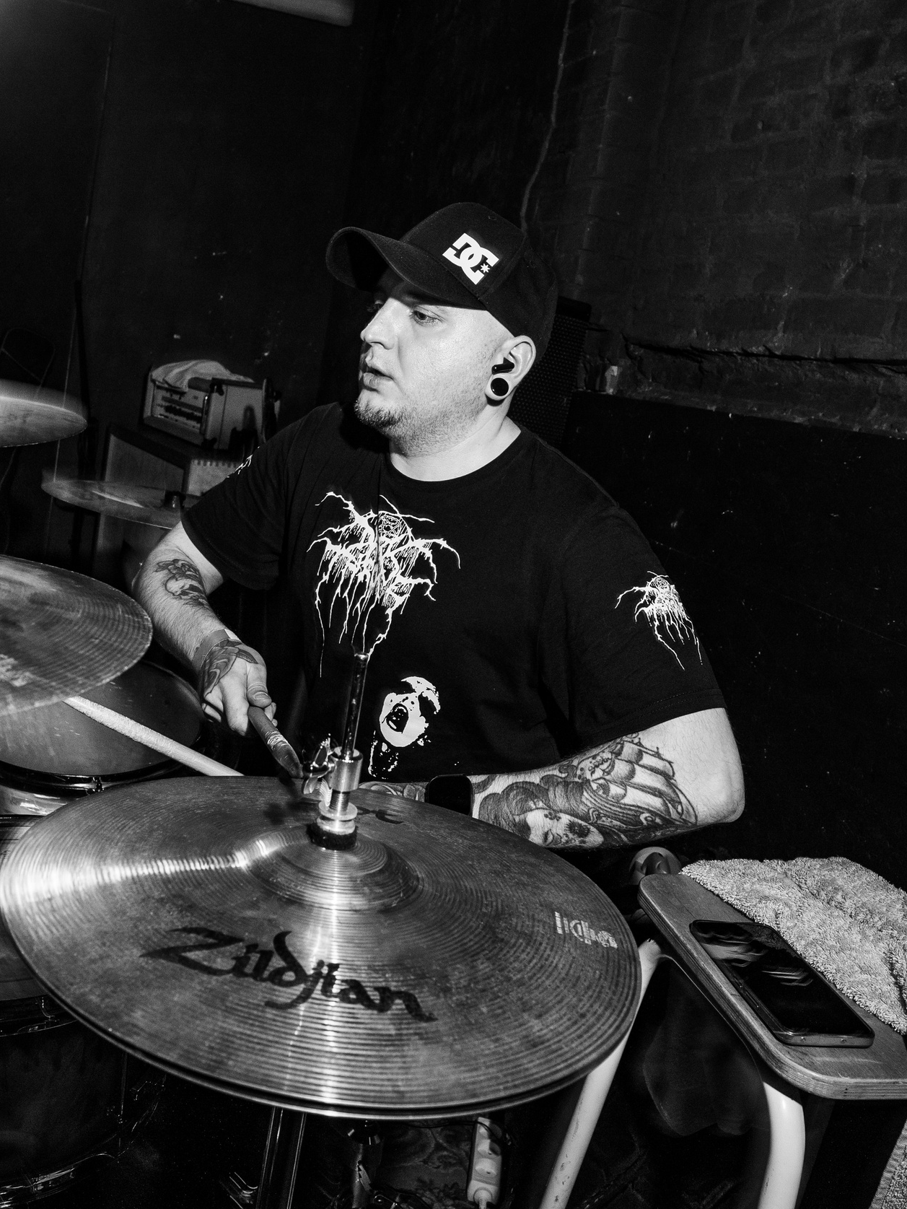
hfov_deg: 46.5
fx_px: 1048
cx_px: 357
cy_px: 521
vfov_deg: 59.7
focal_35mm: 30
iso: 500
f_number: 6.3
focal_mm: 18
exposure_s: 1/20
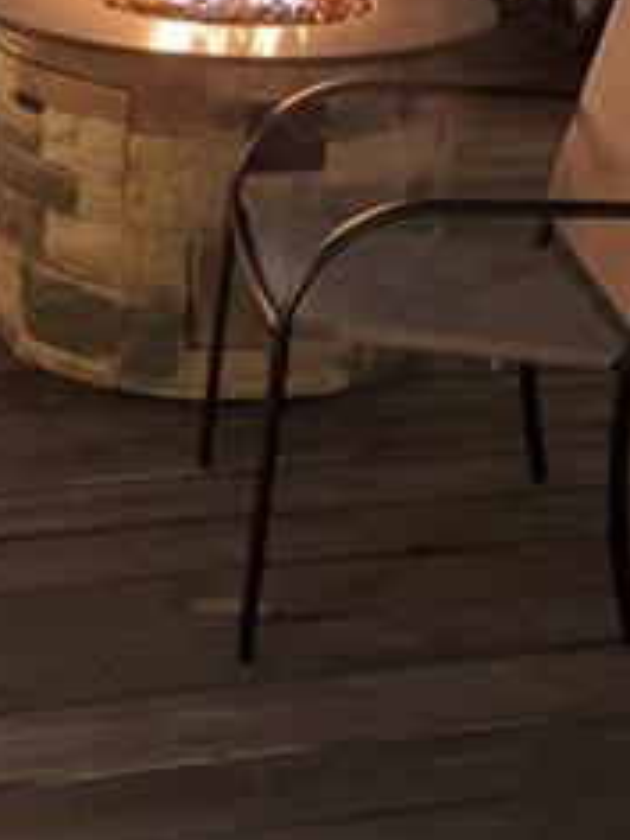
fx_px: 2135
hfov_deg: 16.8
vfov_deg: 21.8
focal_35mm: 88
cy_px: 85
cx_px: 263
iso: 467
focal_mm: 4.44
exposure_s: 1/15
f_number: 1.8
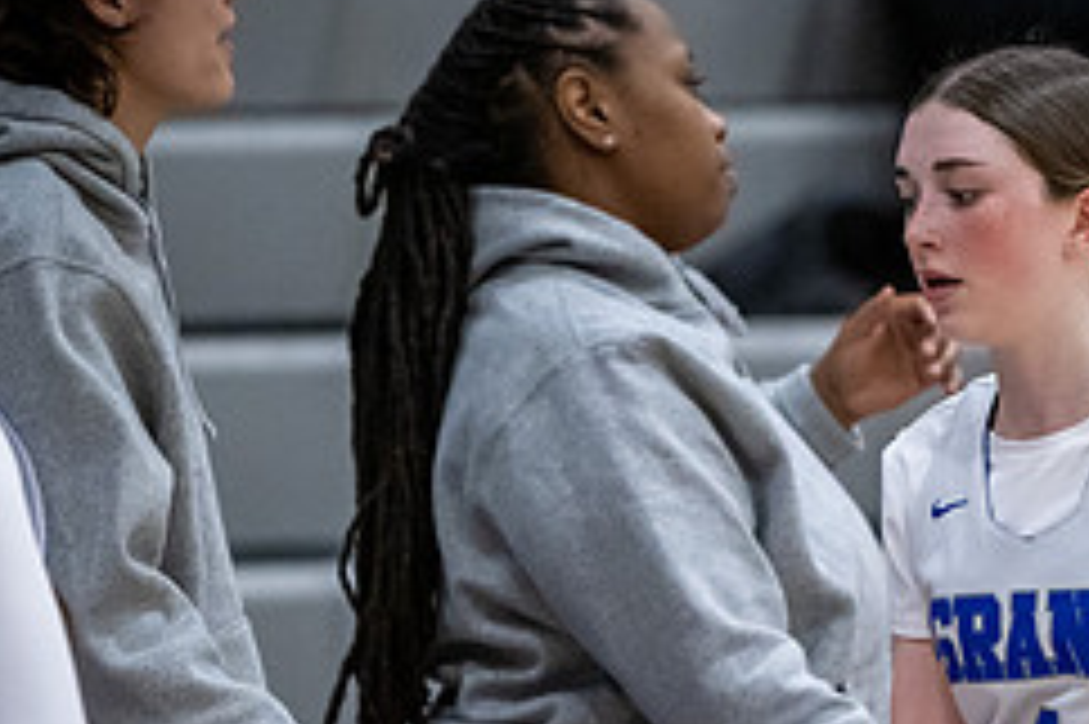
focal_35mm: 619
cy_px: 380
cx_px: 1074
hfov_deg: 3.3
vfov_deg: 2.2
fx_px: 18711
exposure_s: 1/1000
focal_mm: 200
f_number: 2.8
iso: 4000
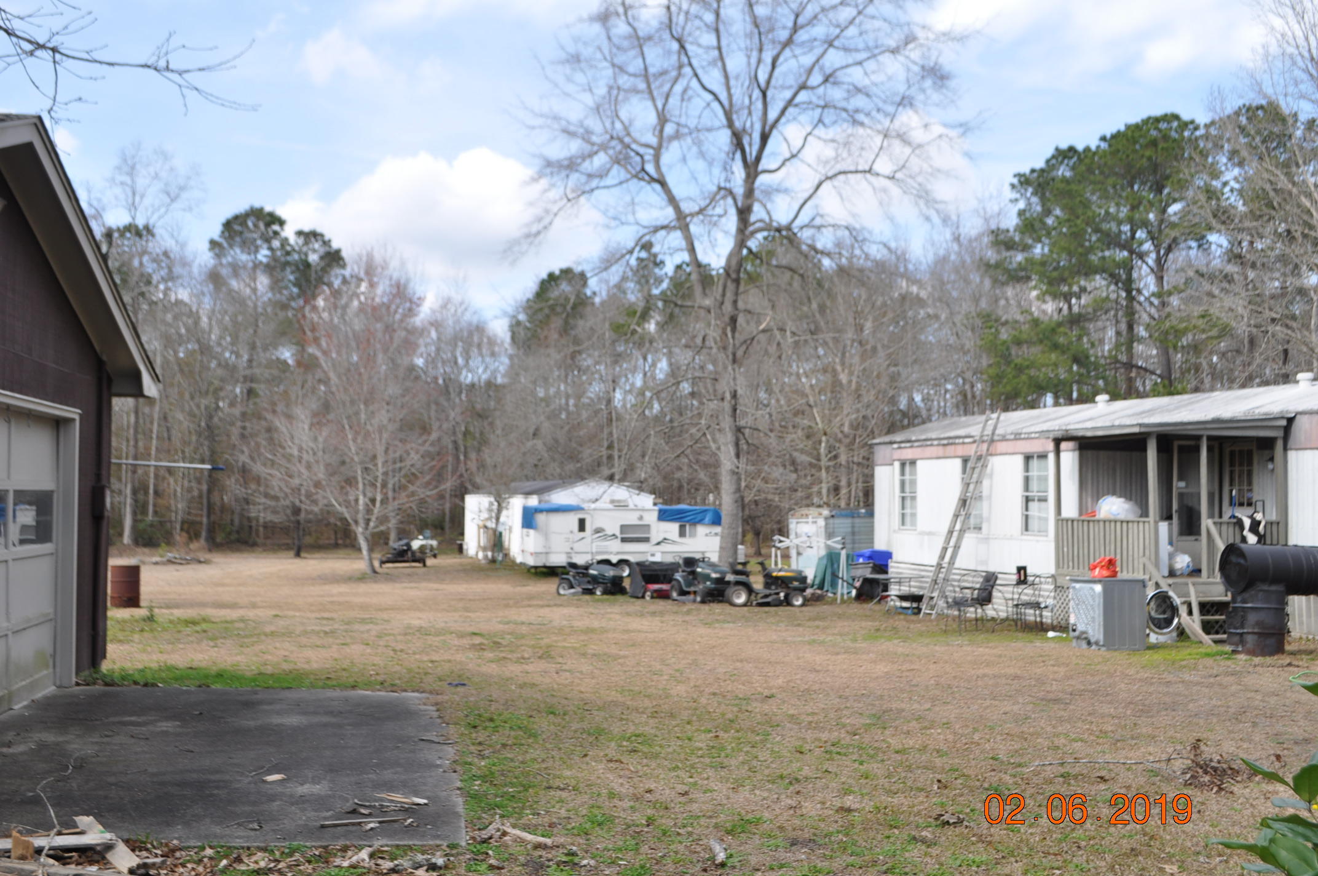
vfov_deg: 36.8
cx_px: 659
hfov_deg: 53.2
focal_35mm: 36
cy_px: 438
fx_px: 1316
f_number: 7.1
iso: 200
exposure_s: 1/200
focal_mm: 24
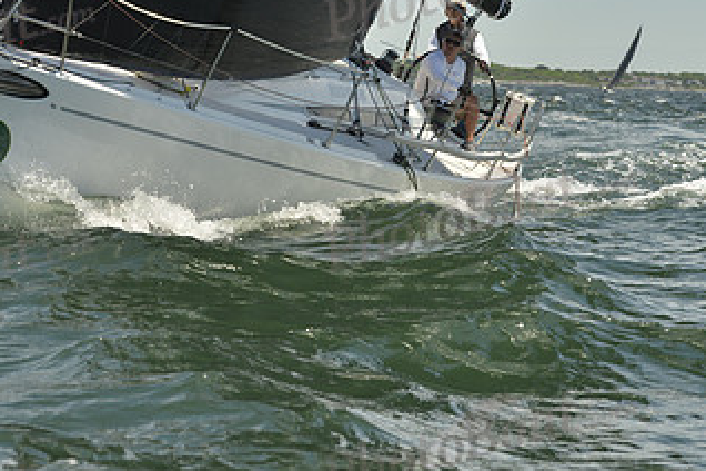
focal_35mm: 155
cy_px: 130
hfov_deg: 13.2
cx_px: 211
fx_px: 3039
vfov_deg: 8.8
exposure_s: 1/1600
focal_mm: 85
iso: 280
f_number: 7.1
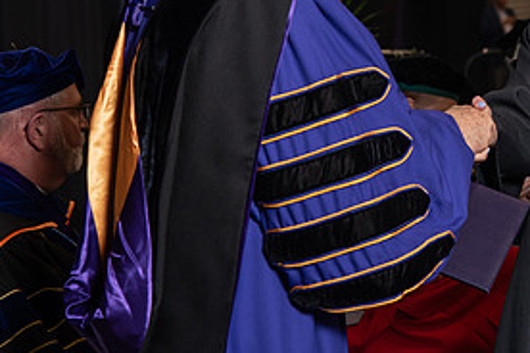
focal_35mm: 164
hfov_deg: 12.4
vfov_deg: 8.3
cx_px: 507
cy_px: 53
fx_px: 2414
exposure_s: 1/200
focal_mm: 78
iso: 1000
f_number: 5
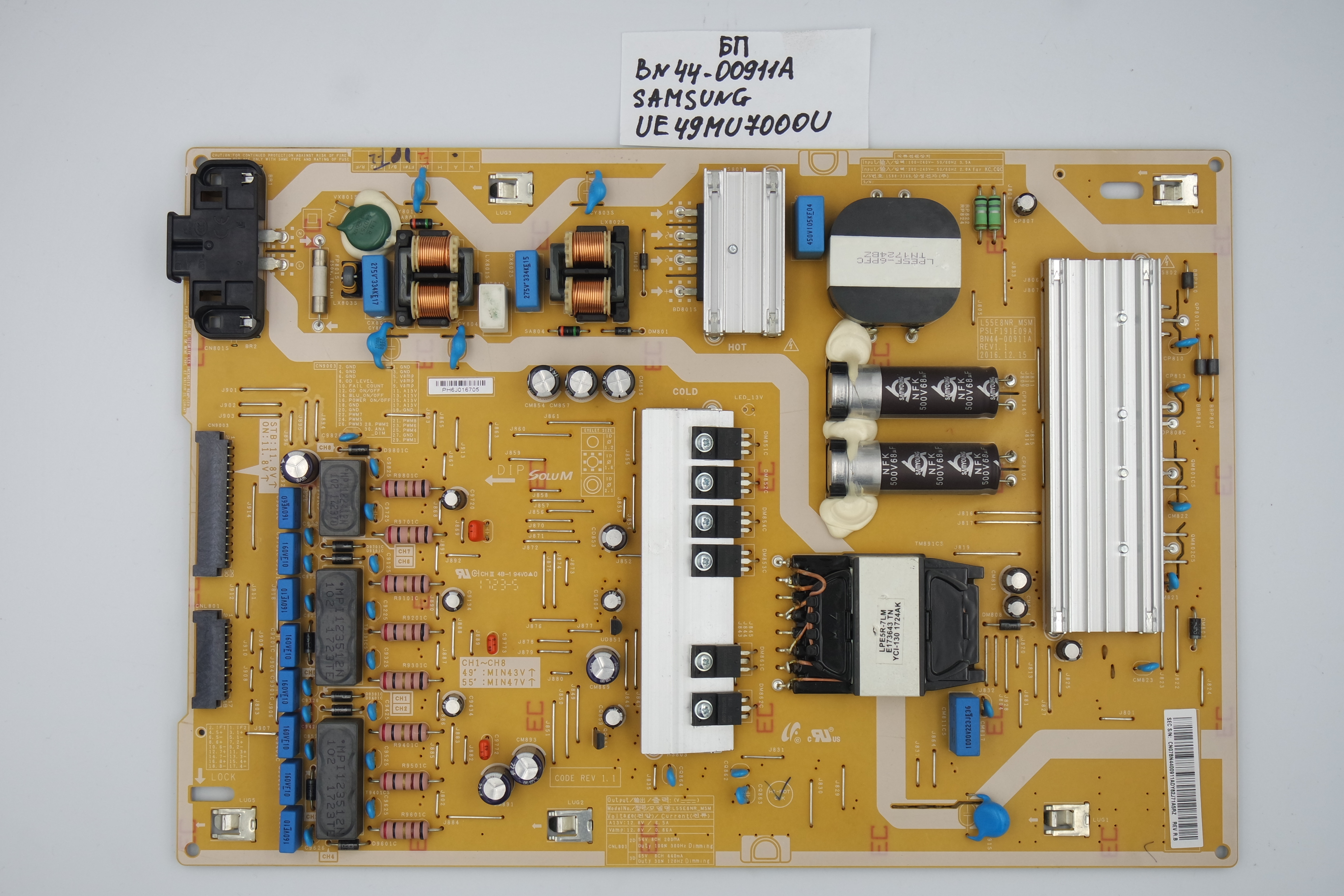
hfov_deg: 41.9
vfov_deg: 28.7
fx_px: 1755
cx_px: 691
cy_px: 448
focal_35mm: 47
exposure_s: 1/125
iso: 160
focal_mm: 17
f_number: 5
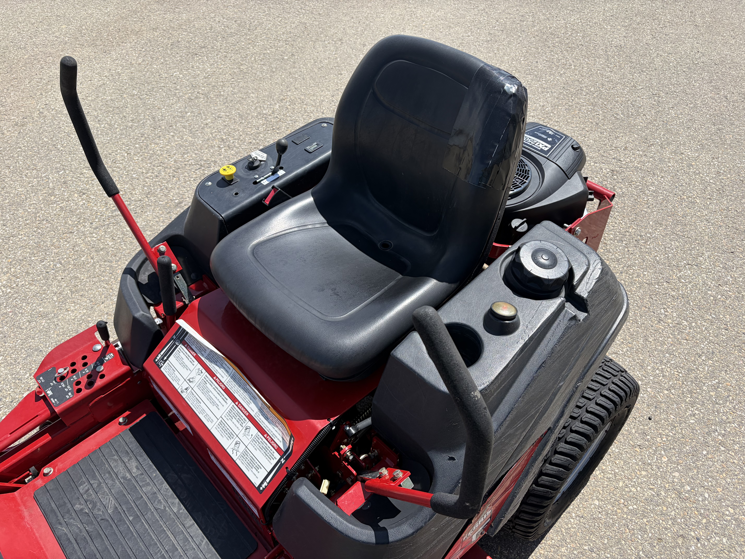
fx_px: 560
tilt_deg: -44.2
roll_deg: +1.2
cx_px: 372
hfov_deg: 67.3
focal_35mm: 26
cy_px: 280
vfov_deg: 53.1
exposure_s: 1/2283
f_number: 1.6
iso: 50
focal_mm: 5.96
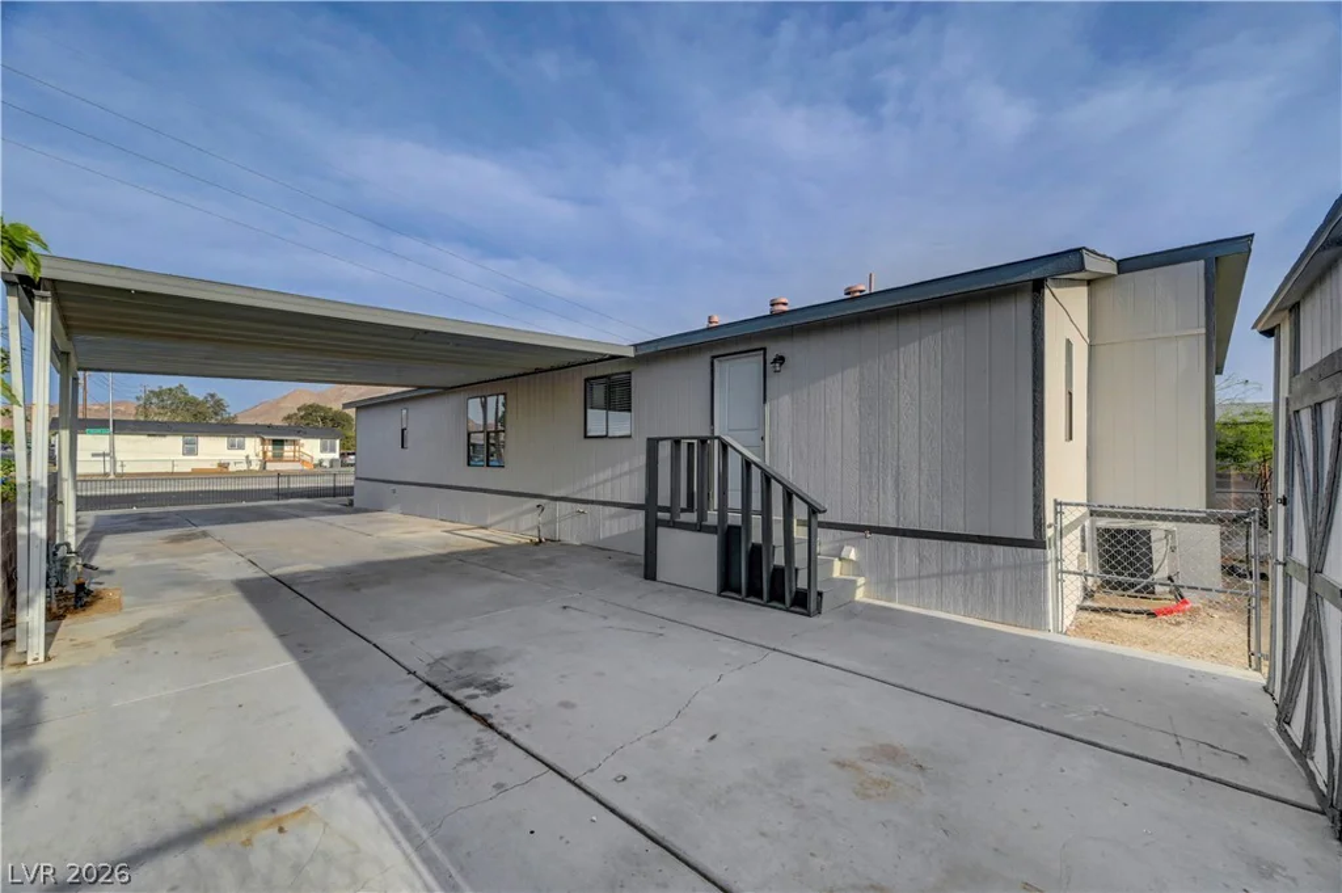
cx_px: 671
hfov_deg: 104.3
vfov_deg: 81.1
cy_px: 446
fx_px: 521
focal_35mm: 14
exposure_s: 1/640
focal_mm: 14
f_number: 8
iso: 800
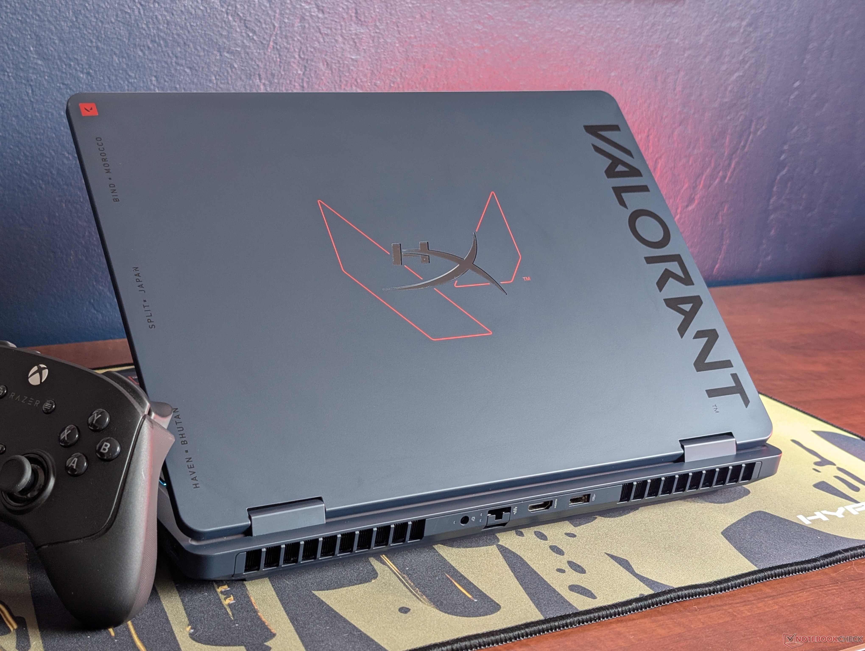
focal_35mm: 49
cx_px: 432
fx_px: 1226
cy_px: 326
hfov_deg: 38.9
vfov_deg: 29.7
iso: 68
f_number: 1.68
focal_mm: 6.9
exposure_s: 1/33.8
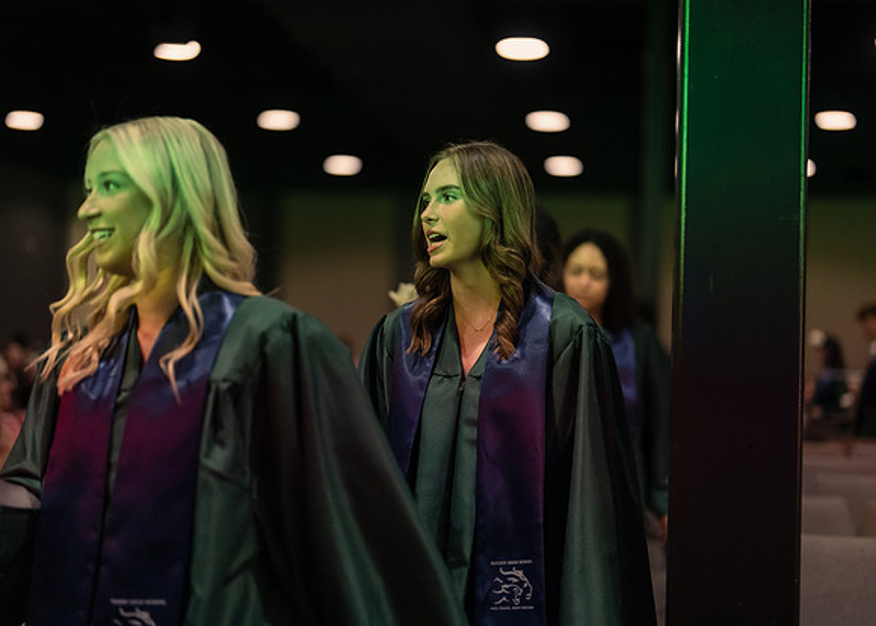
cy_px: 313
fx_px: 1321
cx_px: 438
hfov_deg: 36.7
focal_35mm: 53
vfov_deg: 26.6
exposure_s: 1/500
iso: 1250
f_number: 1.2
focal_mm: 50
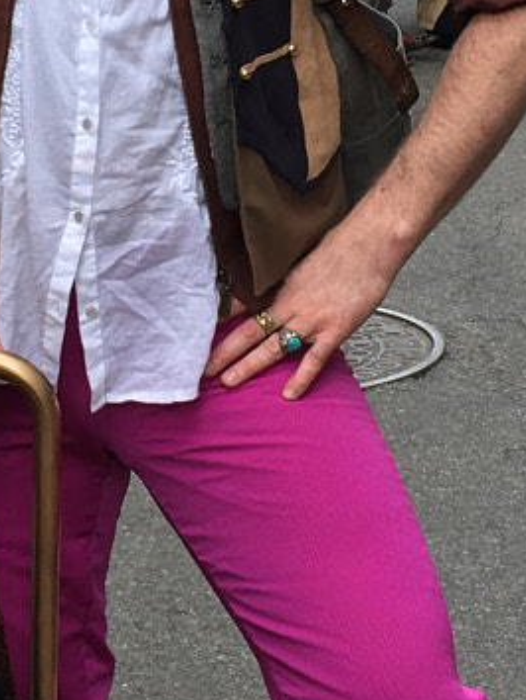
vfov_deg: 15.0
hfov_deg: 11.3
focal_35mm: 131
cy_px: 156
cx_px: 178
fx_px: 2651
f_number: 2.2
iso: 25
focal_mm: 4.15
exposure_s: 1/223
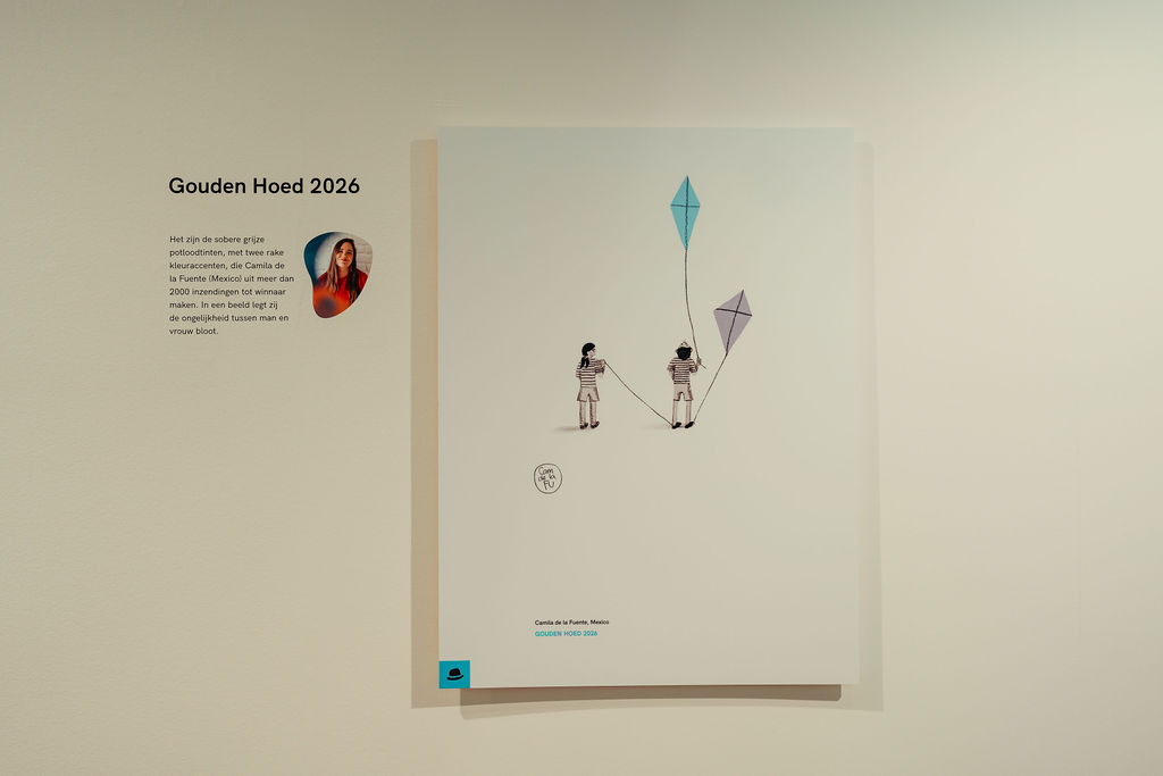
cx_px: 582
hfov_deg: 54.4
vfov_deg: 37.9
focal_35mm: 35
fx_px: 1131
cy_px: 388
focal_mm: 35
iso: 250
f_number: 1.8
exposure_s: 1/250
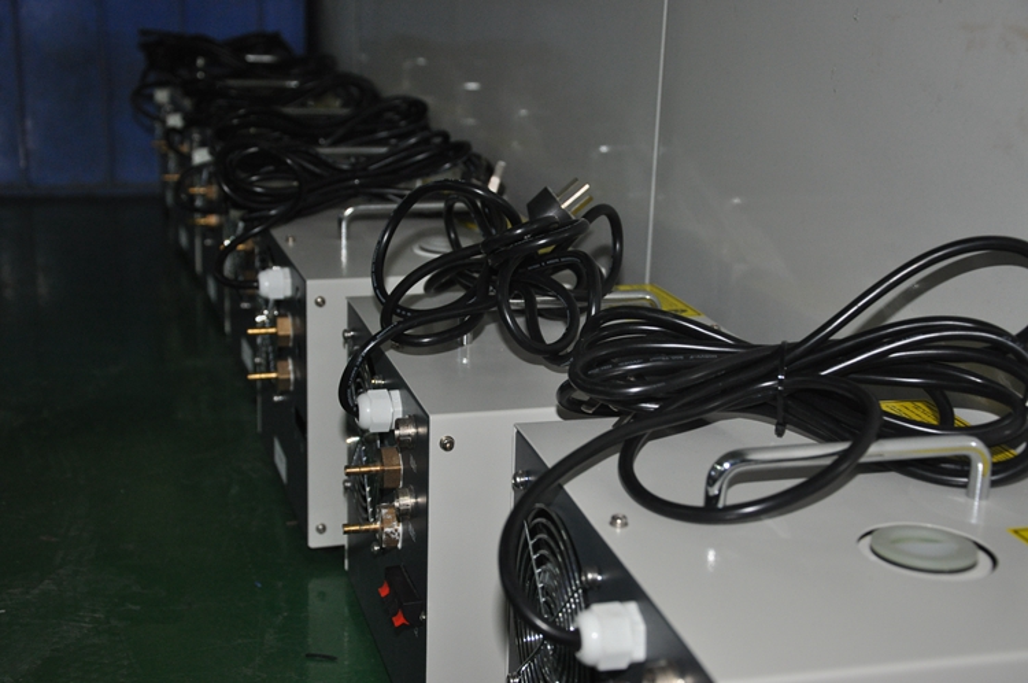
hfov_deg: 38.9
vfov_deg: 26.4
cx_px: 514
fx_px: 1454
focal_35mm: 51
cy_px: 342
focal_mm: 34
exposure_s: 1/60
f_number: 4.2
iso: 800
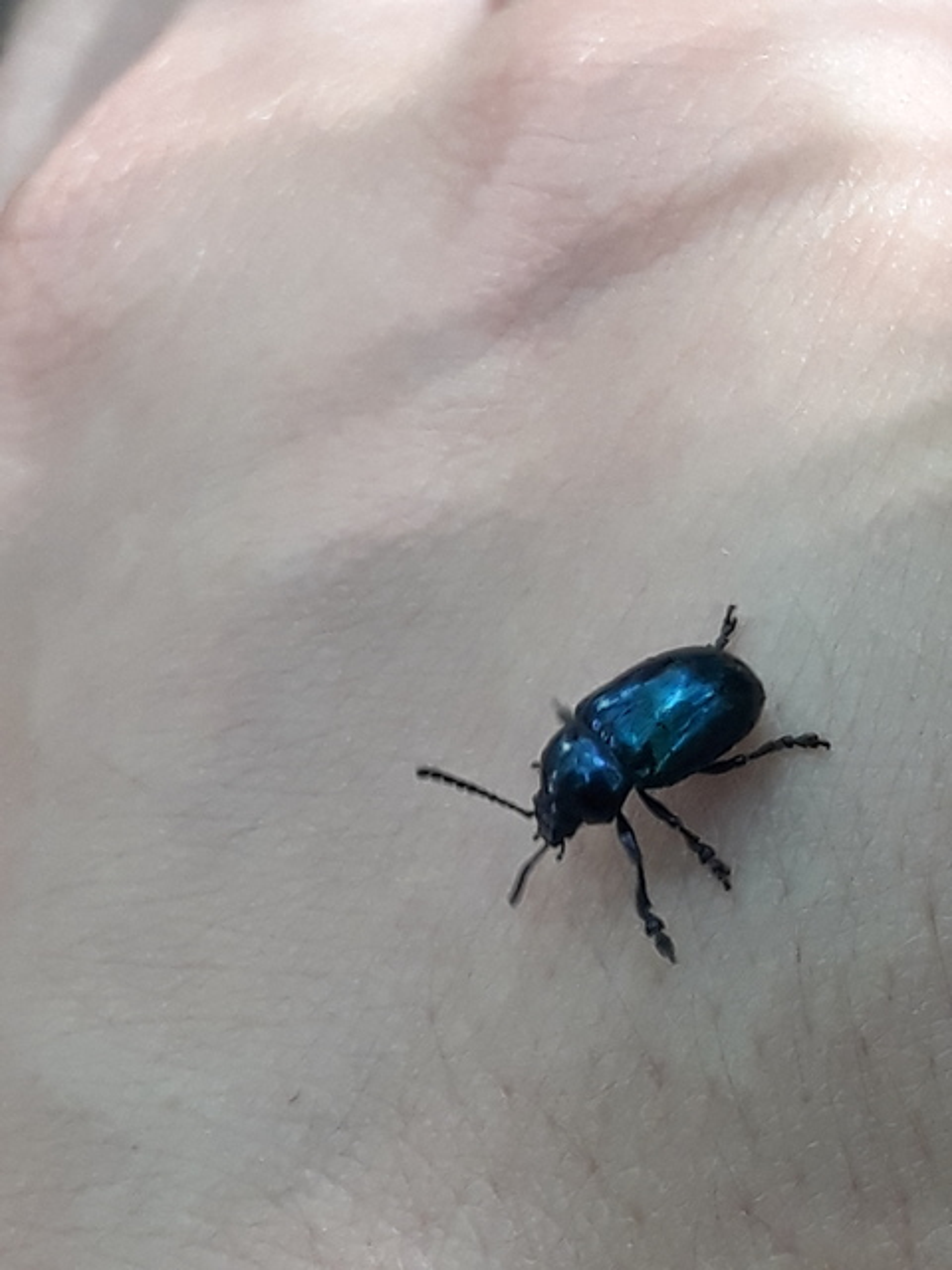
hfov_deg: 51.4
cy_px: 635
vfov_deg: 65.3
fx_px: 990
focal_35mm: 27
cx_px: 476
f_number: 1.7
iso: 80
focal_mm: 3.71
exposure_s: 1/50
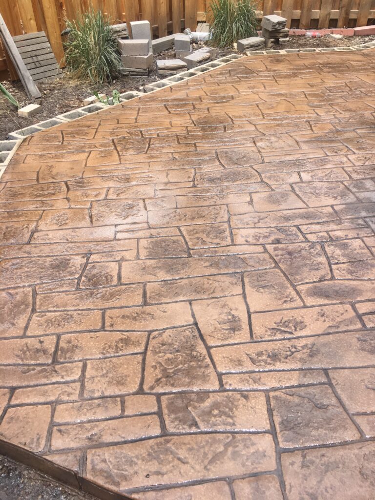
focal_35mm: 29
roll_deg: +0.5
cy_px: 250
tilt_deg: -36.9
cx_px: 188
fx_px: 419
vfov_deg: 61.7
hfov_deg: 48.2
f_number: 2.2
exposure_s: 1/761
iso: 25
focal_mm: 4.15
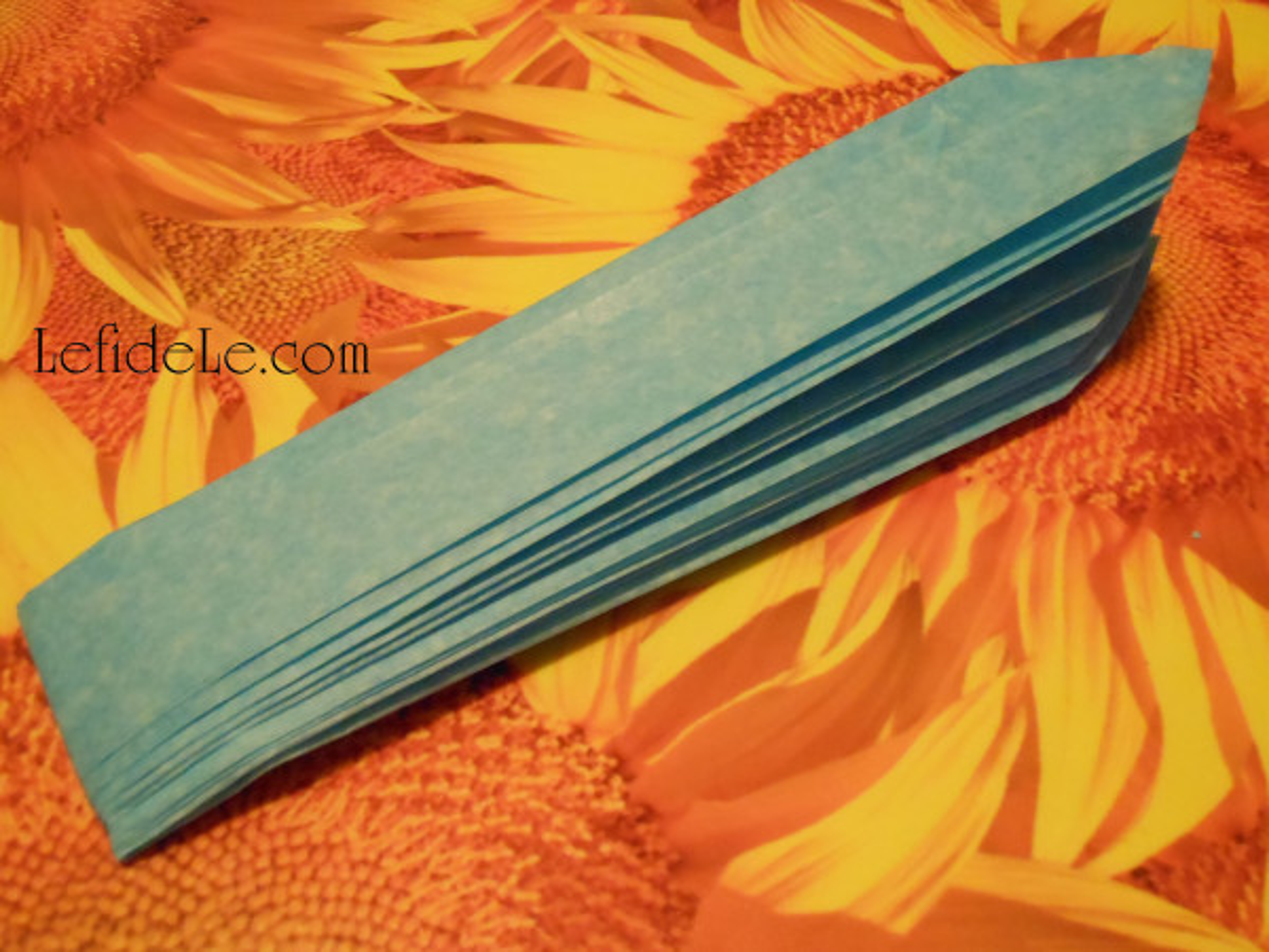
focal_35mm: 33
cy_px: 476
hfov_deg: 55.4
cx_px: 634
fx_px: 1210
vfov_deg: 42.9
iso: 800
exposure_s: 1/3
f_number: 4
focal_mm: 5.9
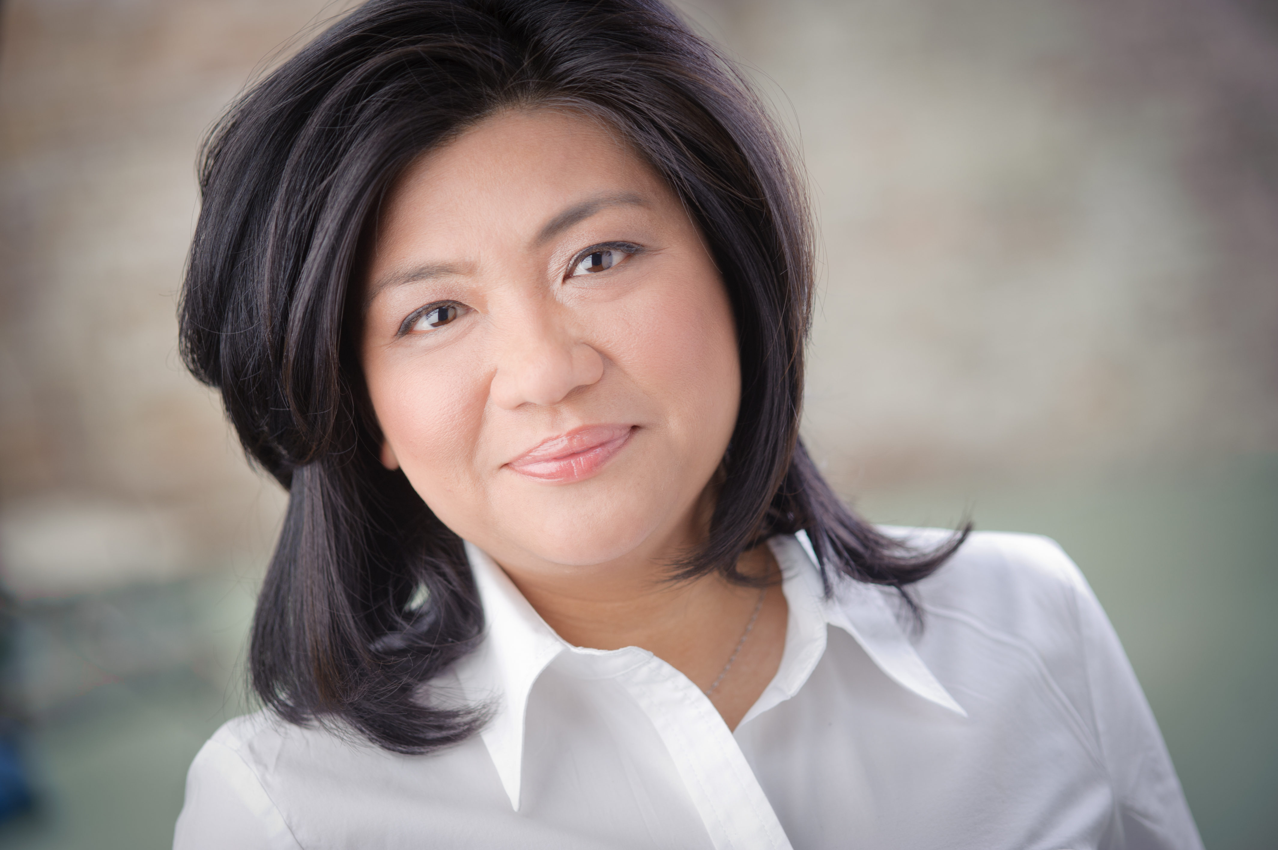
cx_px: 639
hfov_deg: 19.5
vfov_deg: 13.0
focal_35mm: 105
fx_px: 3725
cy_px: 425
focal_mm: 105
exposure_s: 1/125
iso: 200
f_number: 3.2
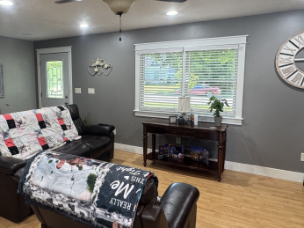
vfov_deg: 51.2
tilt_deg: -5.7
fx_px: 237
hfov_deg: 64.2
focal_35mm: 27
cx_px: 110
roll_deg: +0.2
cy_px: 102
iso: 200
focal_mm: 2.22
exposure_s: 1/120
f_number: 2.2
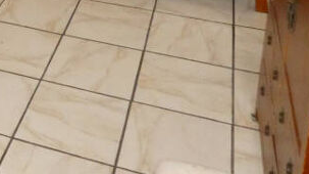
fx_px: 590
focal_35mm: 72
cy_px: -155
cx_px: -35
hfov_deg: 26.9
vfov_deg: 14.4
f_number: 5.6
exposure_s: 1/50
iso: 800
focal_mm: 3.6
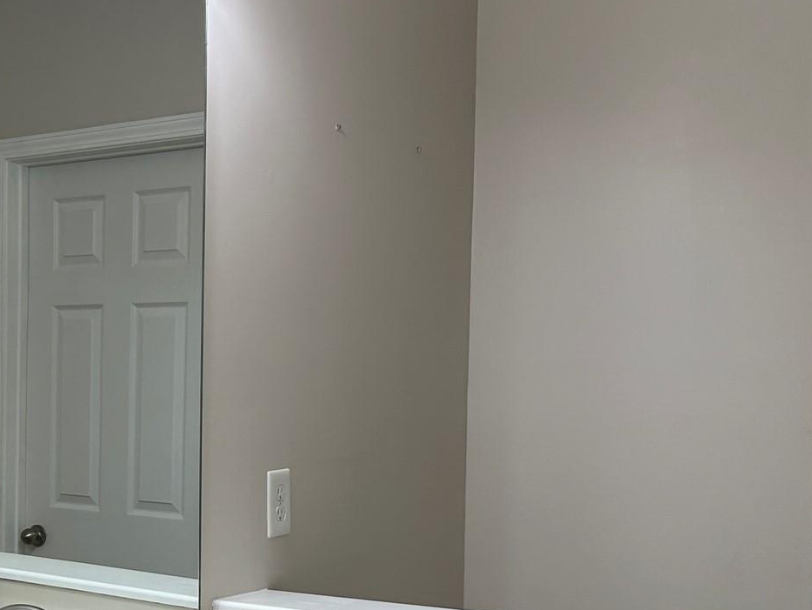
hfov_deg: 32.3
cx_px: 102
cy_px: 476
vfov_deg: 25.3
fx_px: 1337
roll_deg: +0.2
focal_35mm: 57
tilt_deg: -3.2
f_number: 1.5
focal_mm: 5.7
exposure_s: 1/120
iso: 100
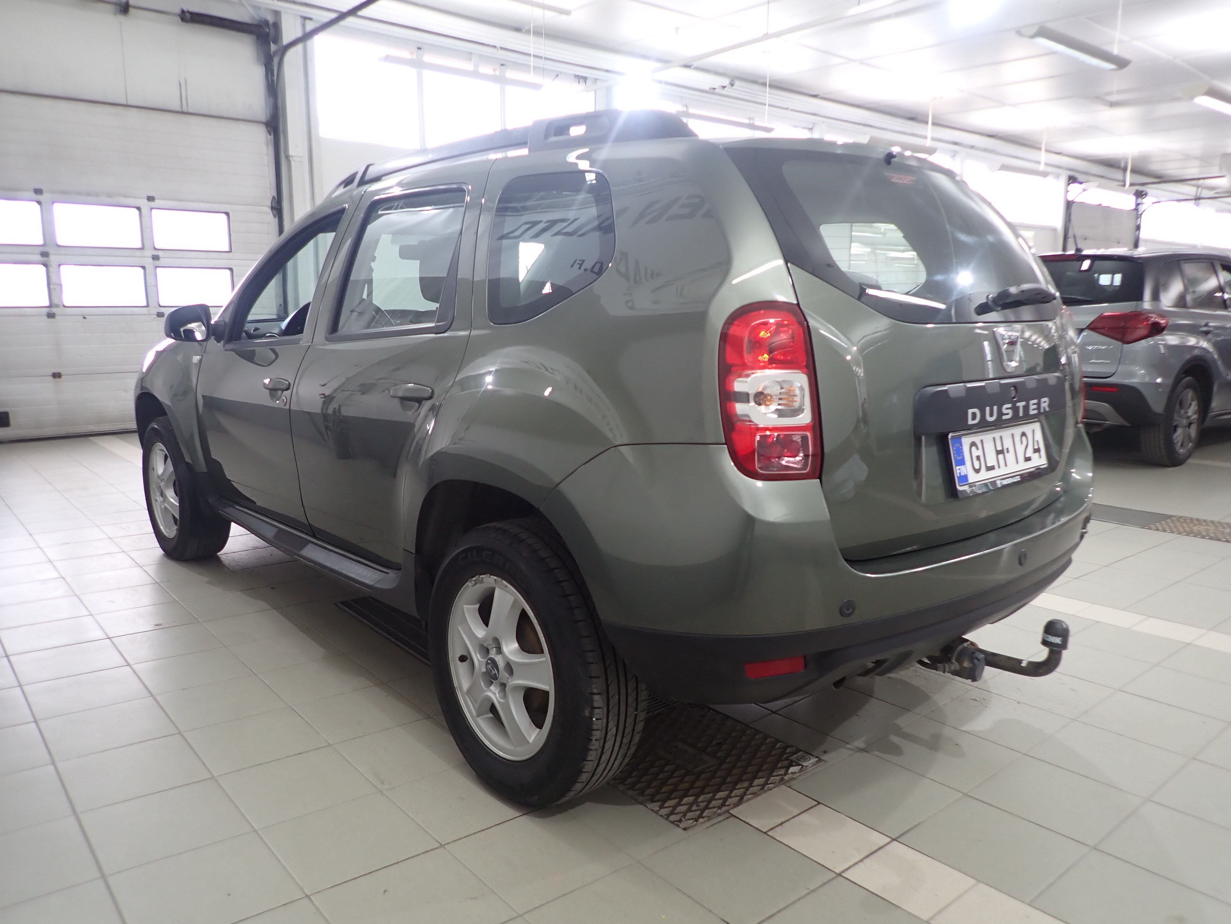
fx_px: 889
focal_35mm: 25
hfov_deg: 69.4
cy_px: 462
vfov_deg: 54.9
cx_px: 616
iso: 160
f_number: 2
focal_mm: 4.5
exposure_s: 1/60
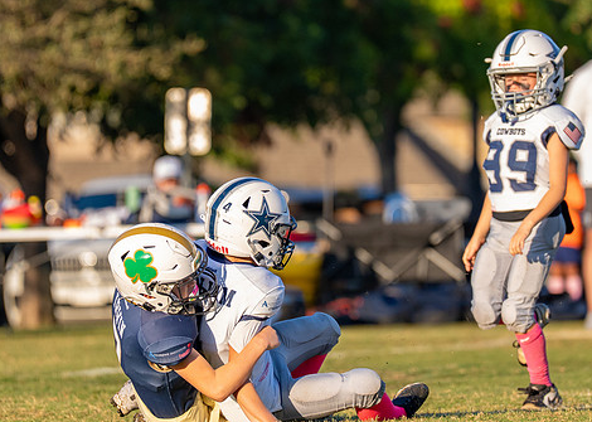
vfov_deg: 2.8
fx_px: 8770
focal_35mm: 522
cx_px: 366
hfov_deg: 3.9
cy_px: 173
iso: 400
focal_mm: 200
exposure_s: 1/2500
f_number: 2.8
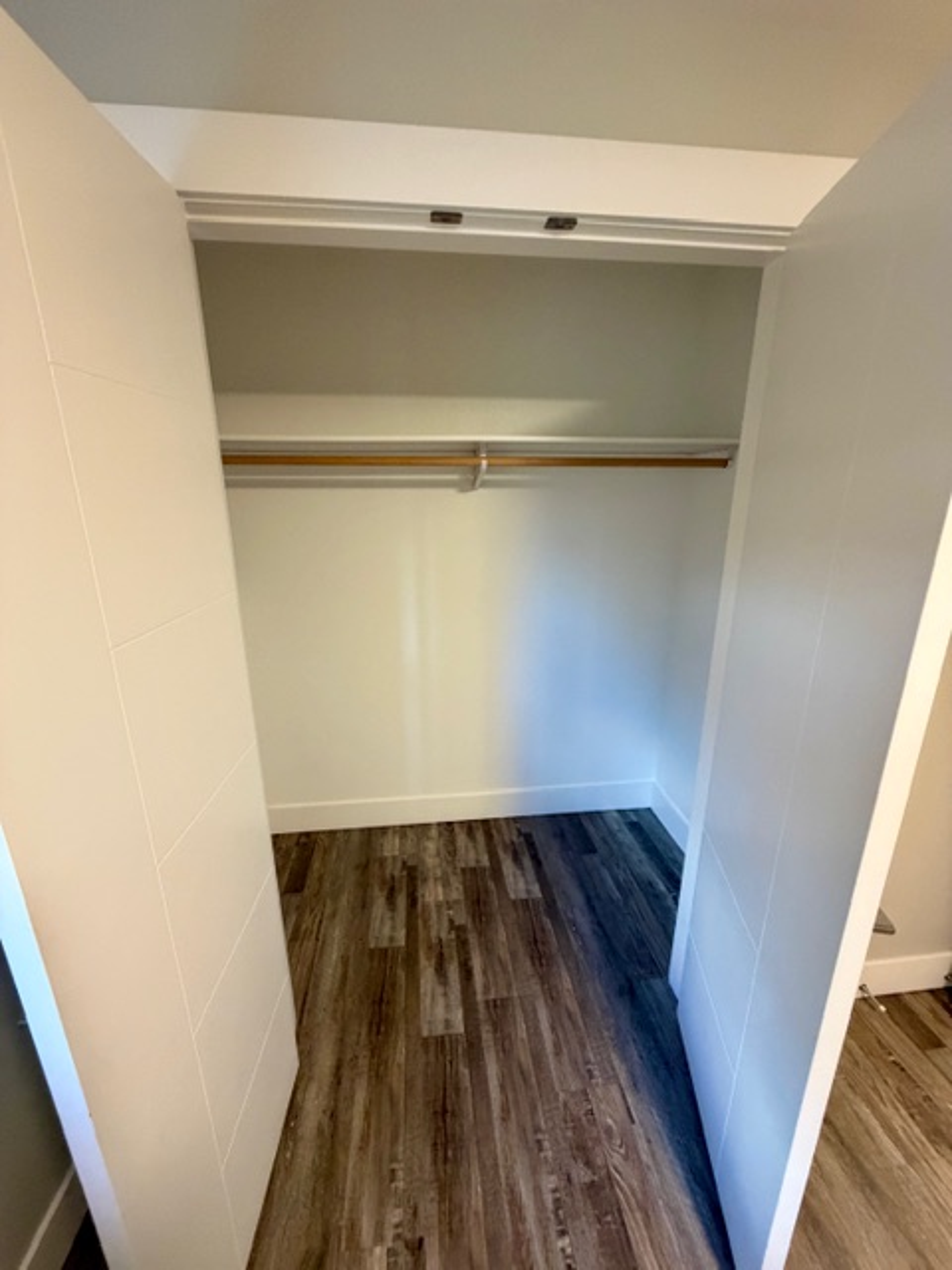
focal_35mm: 14
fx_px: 513
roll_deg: +0.2
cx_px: 476
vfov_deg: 102.1
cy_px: 635
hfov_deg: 85.7
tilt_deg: -15.4
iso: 400
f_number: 2.2
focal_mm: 2.22
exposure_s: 1/60
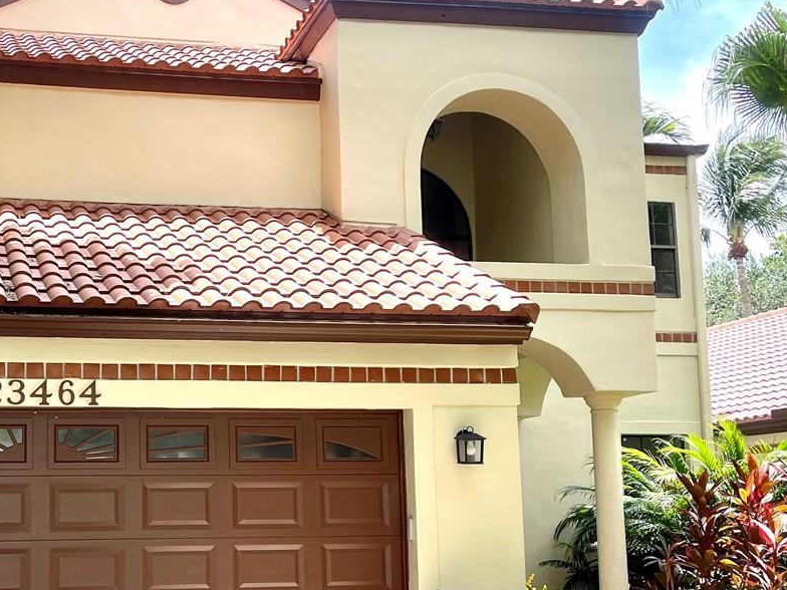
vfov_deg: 28.5
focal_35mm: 51
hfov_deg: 36.5
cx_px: 180
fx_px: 1159
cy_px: 365
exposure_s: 1/1553
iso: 32
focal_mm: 5.1
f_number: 1.6
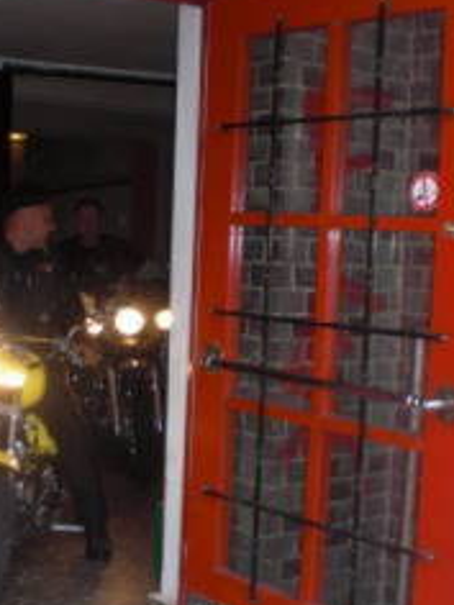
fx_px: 1014
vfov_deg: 33.2
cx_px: 123
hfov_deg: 25.0
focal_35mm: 58
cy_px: 323
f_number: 3.1
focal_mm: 6.3
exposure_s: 1/60
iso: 200
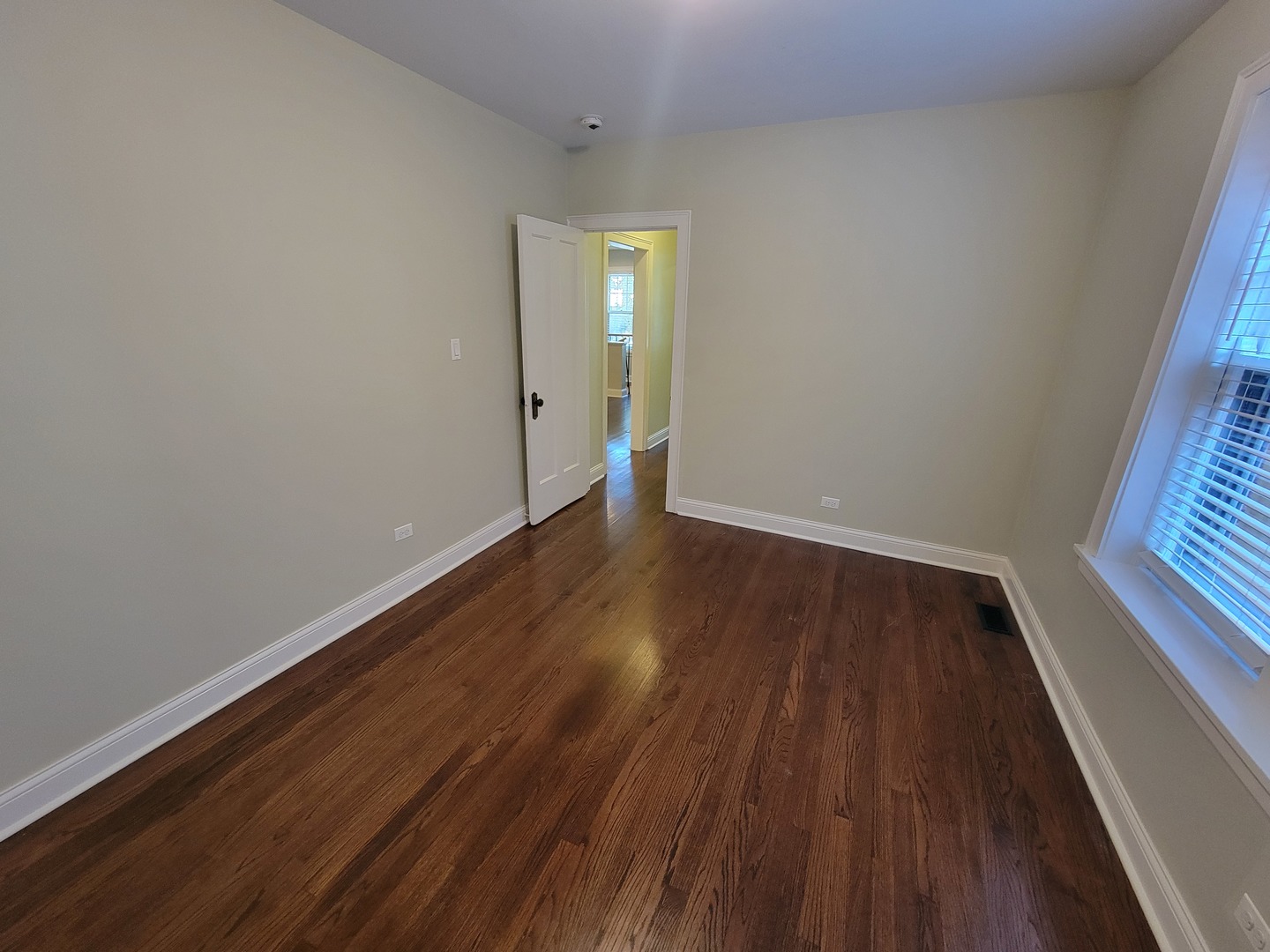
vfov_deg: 89.9
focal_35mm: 13
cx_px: 635
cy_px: 476
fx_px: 477
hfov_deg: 106.2
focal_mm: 2.2
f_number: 2.2
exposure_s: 1/30
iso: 320
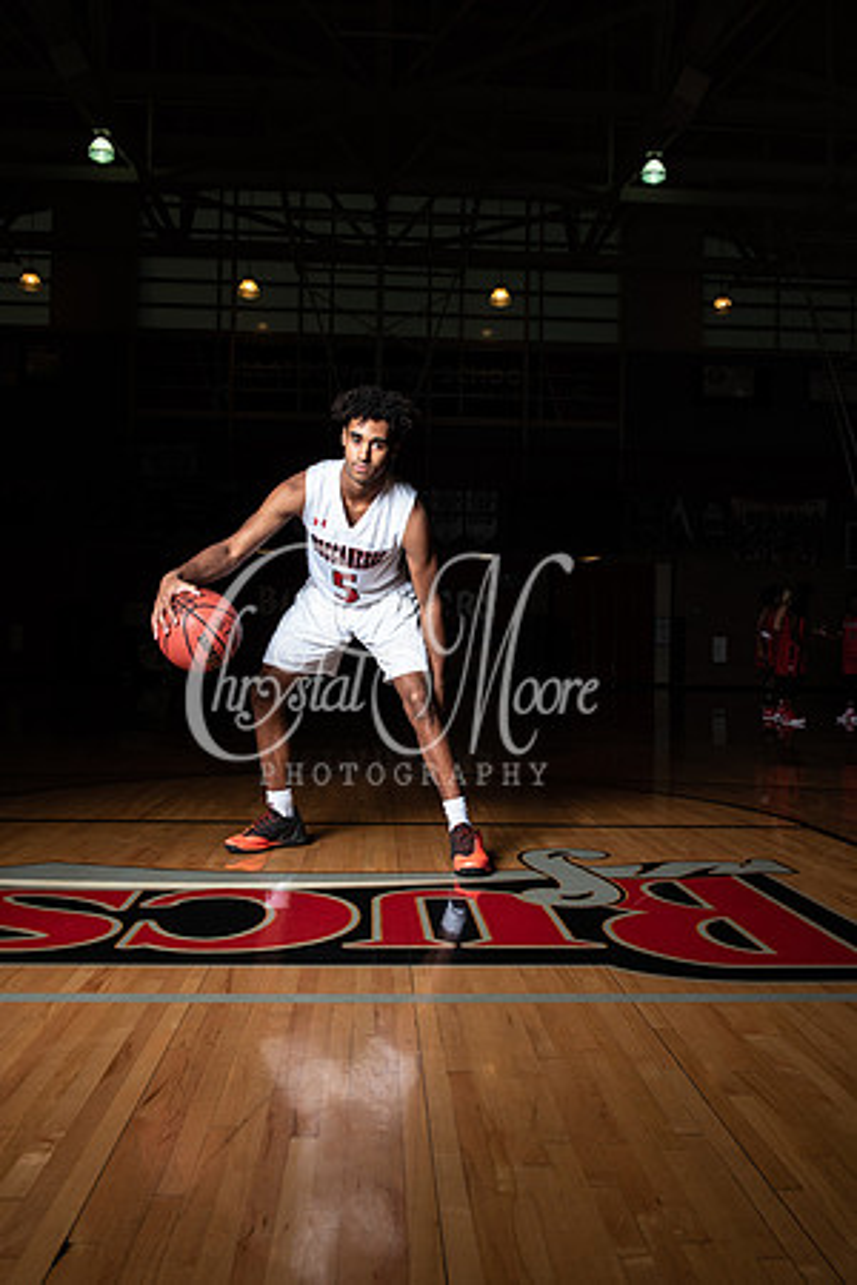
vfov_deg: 63.7
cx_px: 428
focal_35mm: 29
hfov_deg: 45.0
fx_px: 1035
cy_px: 642
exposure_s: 1/200
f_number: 14
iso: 320
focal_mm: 29
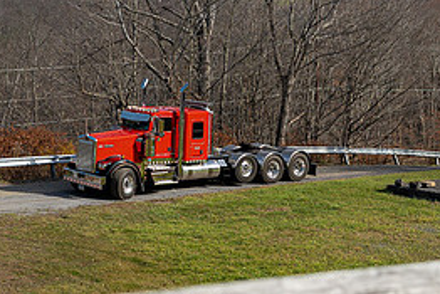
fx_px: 1027
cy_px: 122
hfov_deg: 24.2
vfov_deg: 16.3
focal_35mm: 84
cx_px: 196
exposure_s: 1/60
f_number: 2.5
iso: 100
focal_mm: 38
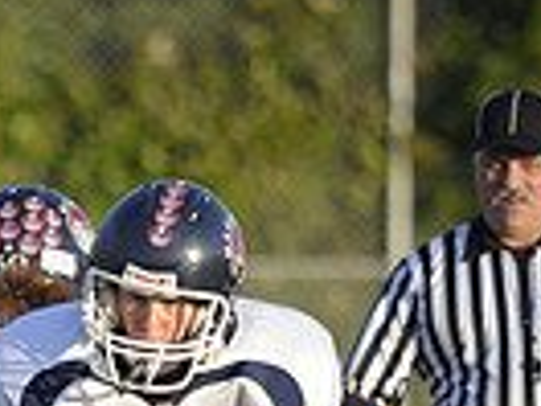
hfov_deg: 1.2
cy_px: 541
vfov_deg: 0.9
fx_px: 26428
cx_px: 12
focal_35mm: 1691
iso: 900
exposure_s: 1/1000
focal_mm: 400
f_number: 6.3
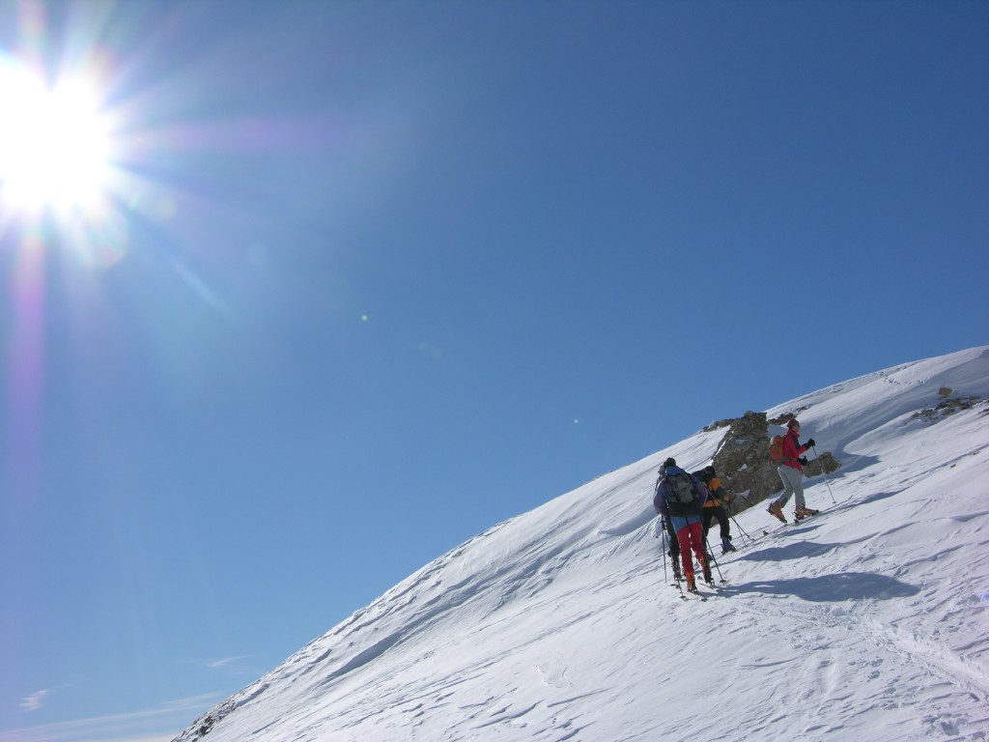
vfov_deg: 31.5
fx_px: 1314
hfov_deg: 41.2
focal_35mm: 46
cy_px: 371
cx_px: 494
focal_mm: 11.6
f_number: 7.5
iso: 50
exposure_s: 1/416
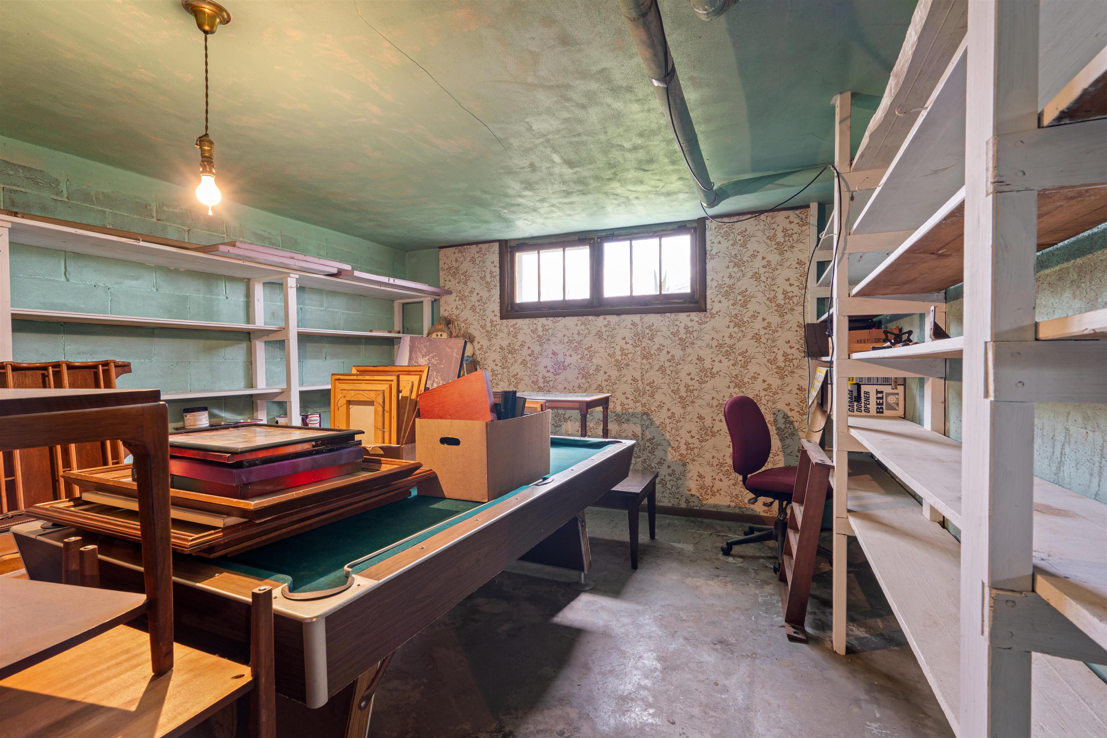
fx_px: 492
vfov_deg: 73.7
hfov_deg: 96.7
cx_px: 554
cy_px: 369
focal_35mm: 16
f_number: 11
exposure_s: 4
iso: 640
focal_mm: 16
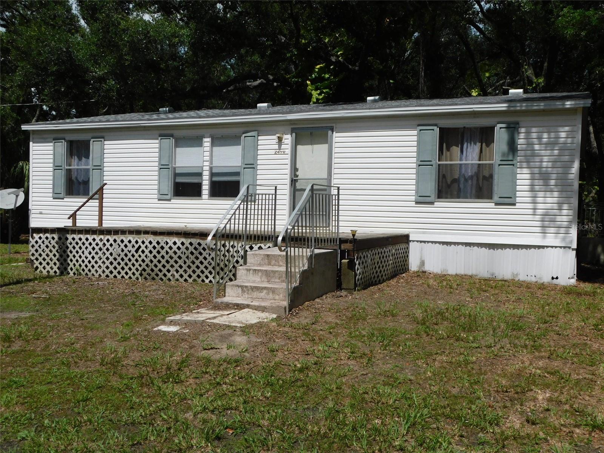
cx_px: 302
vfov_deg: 39.7
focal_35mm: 36
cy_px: 226
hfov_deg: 51.4
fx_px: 628
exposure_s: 1/640
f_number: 7
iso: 125
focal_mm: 6.3
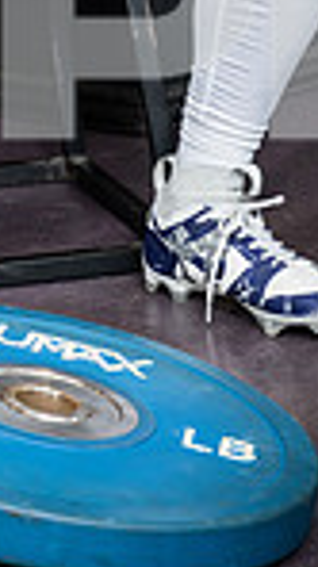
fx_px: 2299
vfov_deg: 13.4
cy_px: -245
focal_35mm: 153
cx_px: -34
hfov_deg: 7.9
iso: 500
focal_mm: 48
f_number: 5.6
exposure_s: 1/250
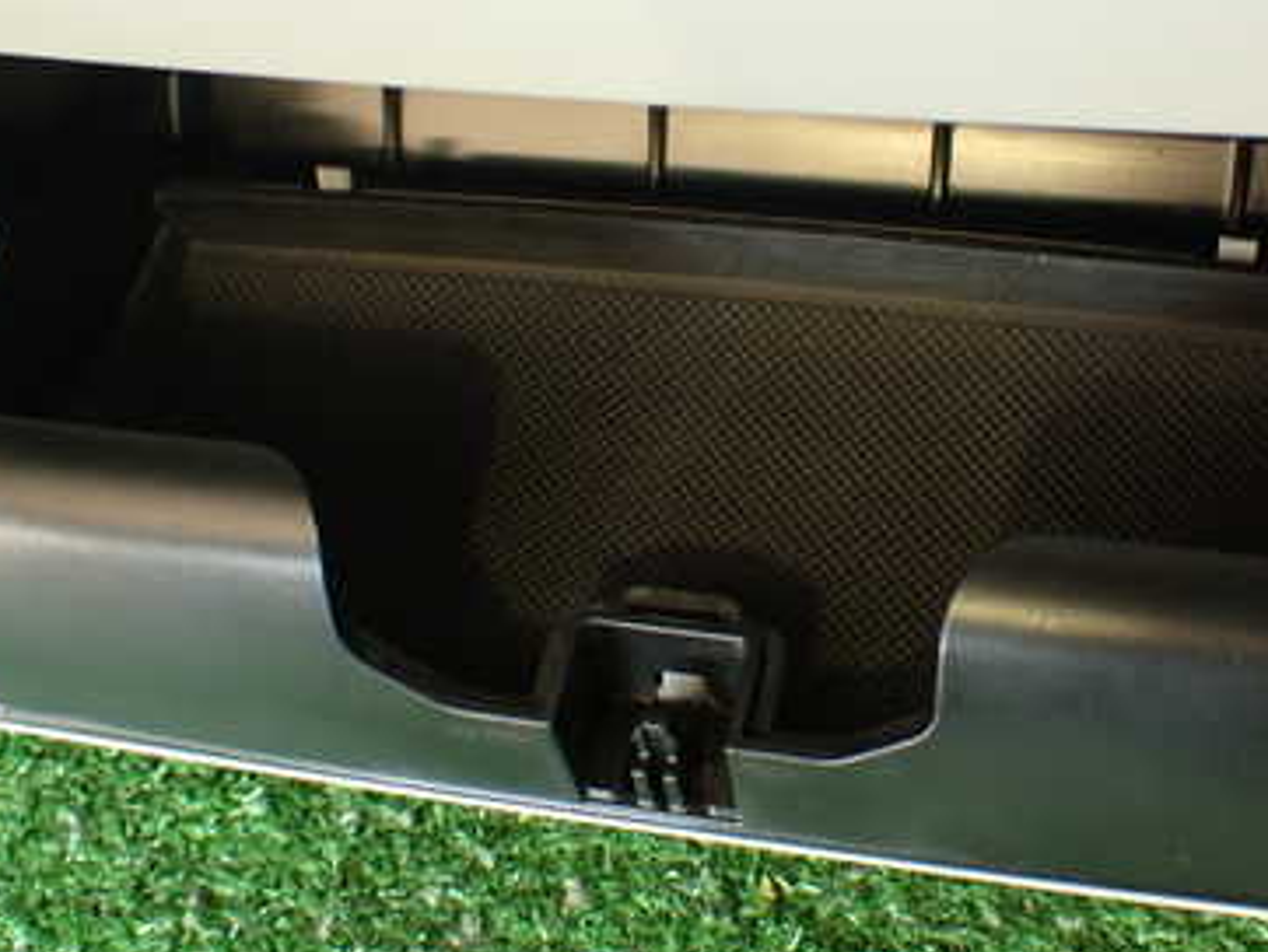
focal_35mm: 53
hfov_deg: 36.1
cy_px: 388
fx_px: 1943
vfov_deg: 27.5
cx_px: 729
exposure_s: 1/30
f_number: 2.4
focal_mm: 5.79
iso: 200
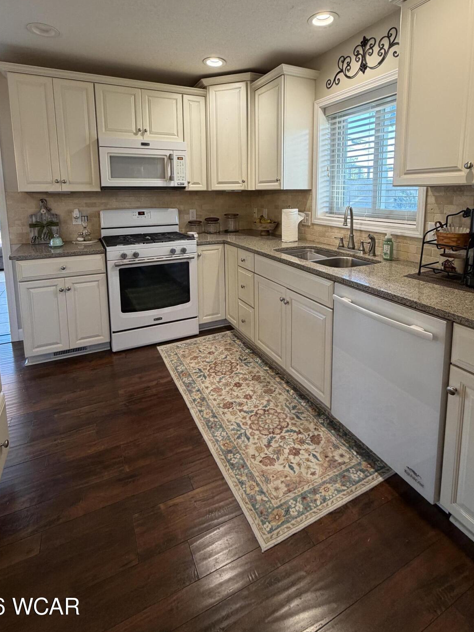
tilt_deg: -7.2
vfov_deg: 86.1
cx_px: 240
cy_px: 238
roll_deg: +1.0
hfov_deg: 71.6
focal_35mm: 18
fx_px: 329
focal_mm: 2.22
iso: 160
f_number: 2.2
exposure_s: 1/60
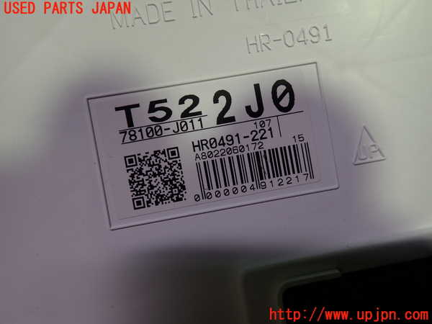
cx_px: 216
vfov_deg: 46.8
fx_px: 374
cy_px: 162
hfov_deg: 60.0
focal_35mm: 30
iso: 100
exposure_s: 1/100
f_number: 2.3
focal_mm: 5.4
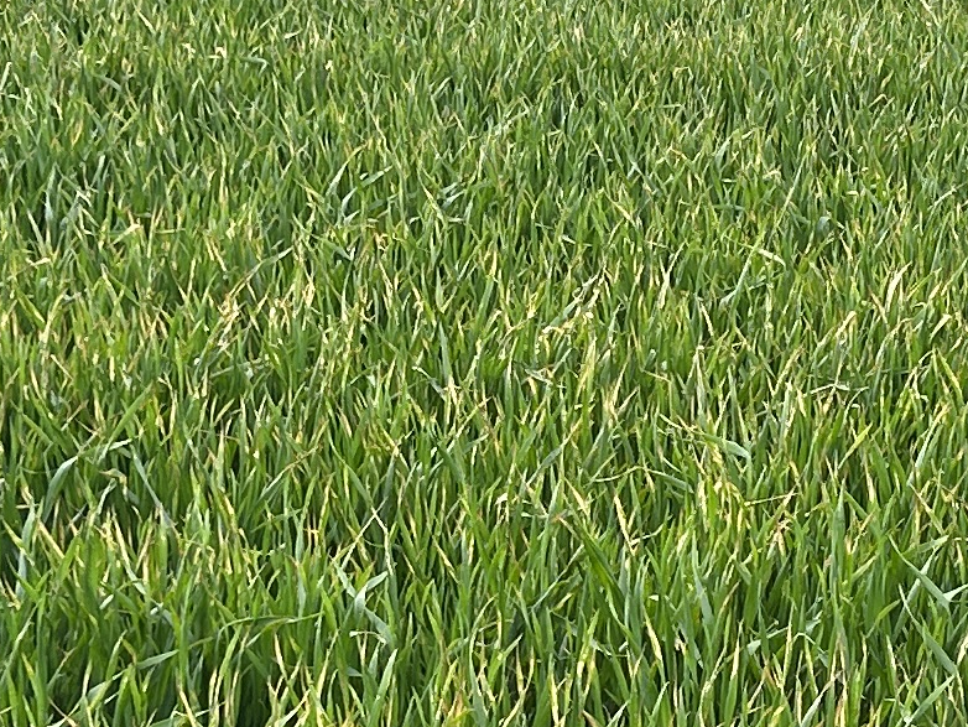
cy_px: 419
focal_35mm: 134
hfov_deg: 14.7
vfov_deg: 11.1
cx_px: 595
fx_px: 3748
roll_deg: -0.7
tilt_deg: -18.2
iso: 50
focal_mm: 5.7
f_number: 1.5
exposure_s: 1/1531
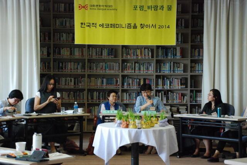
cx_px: 124
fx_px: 597
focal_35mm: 87
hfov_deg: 23.4
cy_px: 82
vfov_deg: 15.7
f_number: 5.6
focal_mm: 58
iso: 1600
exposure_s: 1/60
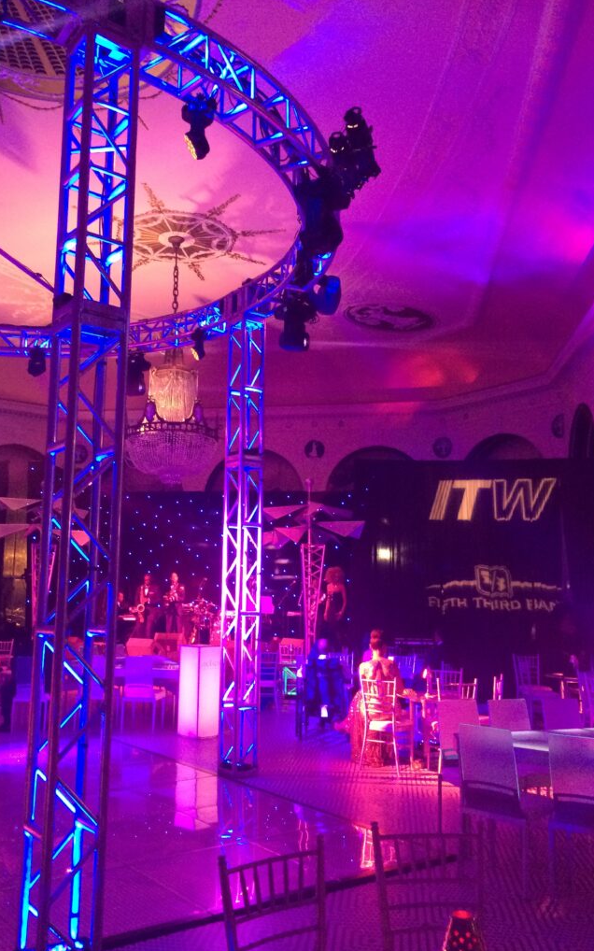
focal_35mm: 32
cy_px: 475
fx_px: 829
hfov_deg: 39.3
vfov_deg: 59.7
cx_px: 249
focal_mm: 4.12
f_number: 2.2
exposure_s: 1/24
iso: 320
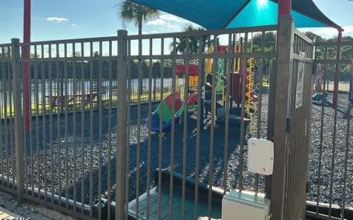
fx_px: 298
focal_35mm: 31
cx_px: 176
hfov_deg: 61.3
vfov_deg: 40.5
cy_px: 93
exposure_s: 1/551
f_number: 1.8
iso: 25
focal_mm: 3
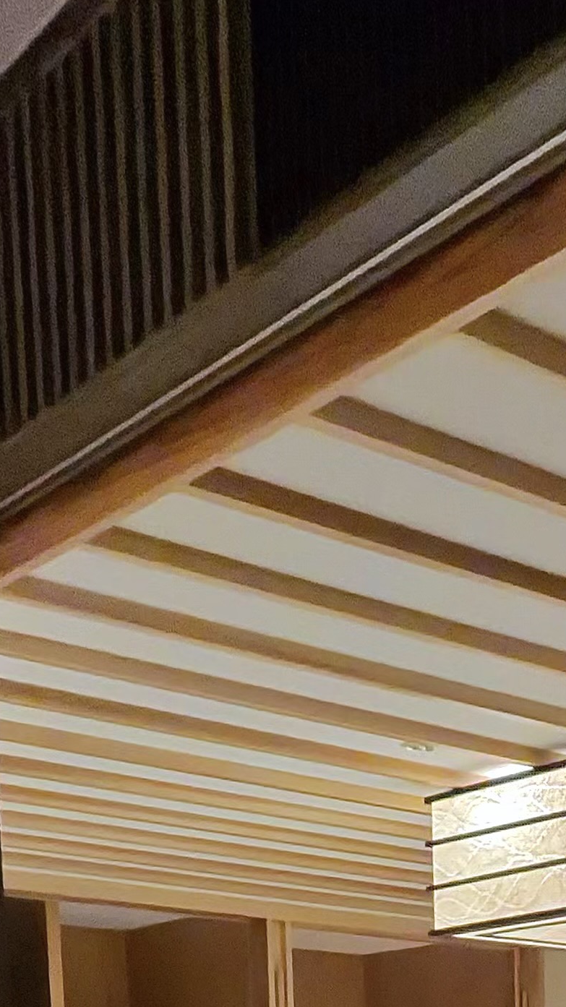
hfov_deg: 26.6
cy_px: 1439
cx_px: 628
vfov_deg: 31.2
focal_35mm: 41
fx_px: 1095
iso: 536
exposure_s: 1/59.9
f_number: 2.2
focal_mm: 2.24
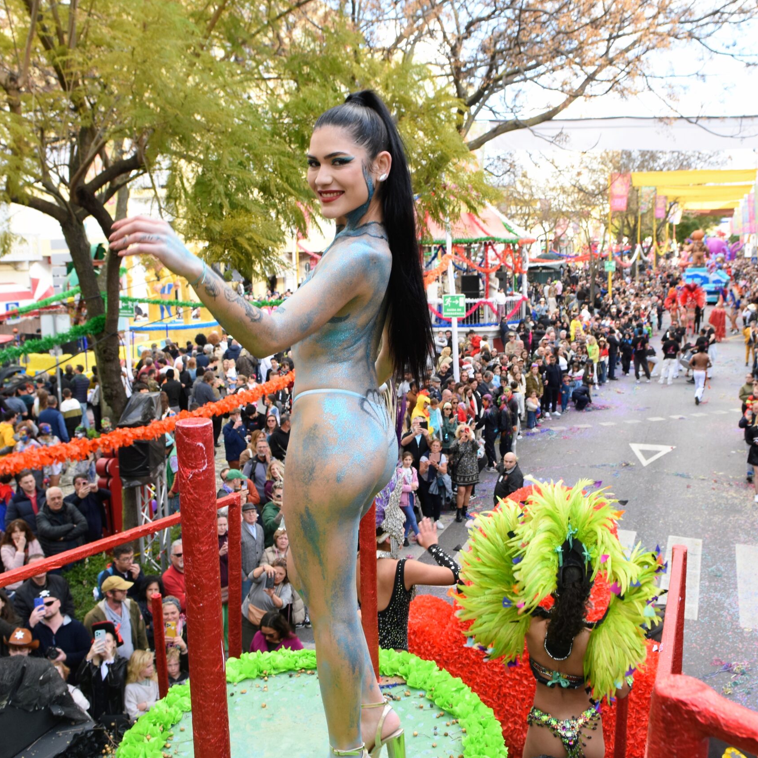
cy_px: 378
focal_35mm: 33
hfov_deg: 50.2
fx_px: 809
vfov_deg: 50.2
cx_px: 380
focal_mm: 17
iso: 400
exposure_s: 1/200
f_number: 4.5
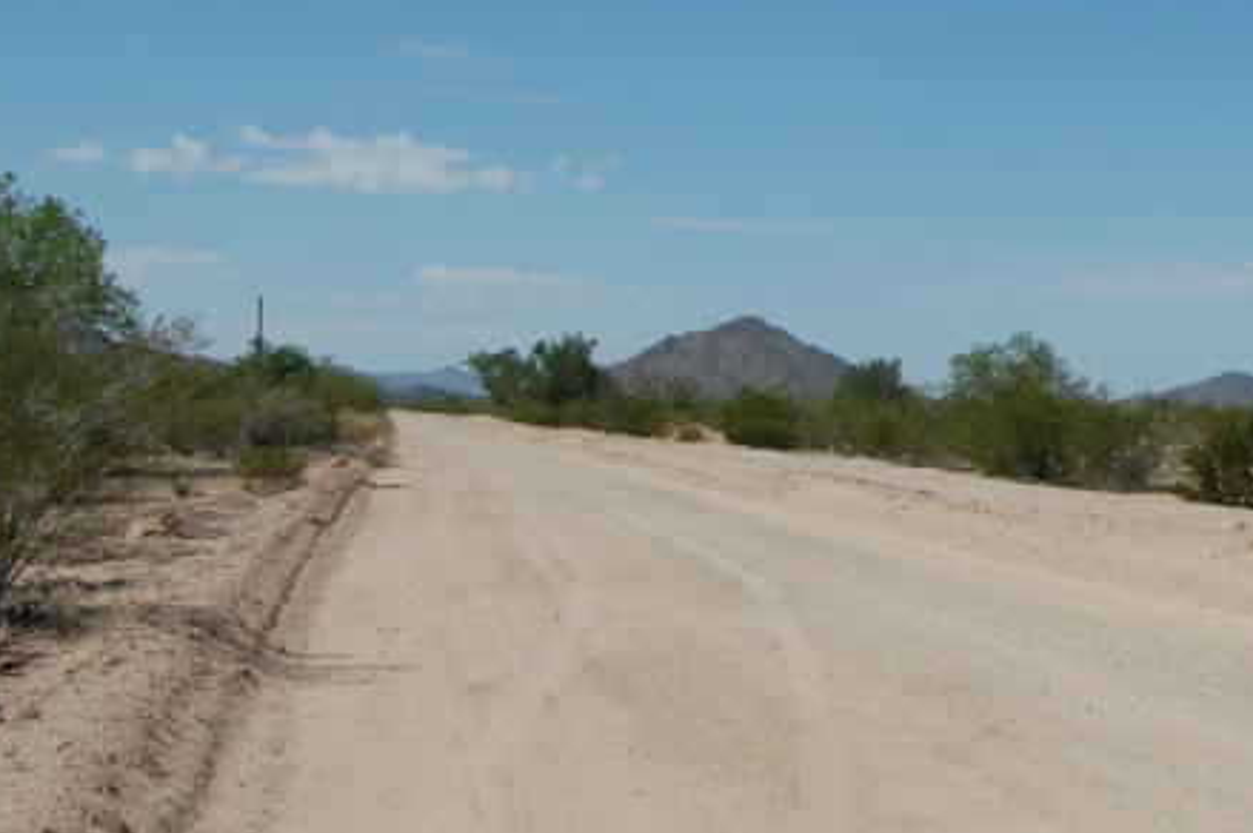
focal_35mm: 63
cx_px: 1290
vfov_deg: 21.3
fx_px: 2191
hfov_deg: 29.5
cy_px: 161
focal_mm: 18
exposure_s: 1/400
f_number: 10
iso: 200
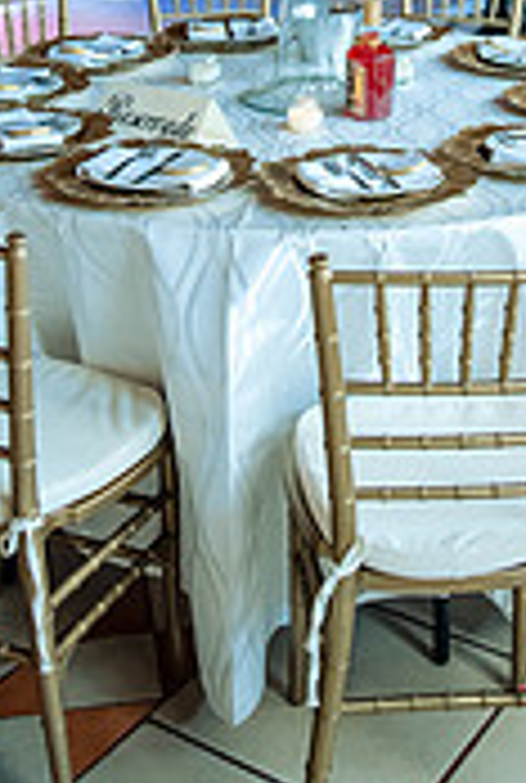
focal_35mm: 62
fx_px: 1351
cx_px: 290
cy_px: -72
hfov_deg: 22.0
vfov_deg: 29.3
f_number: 4
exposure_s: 1/250
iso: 3200
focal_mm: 24
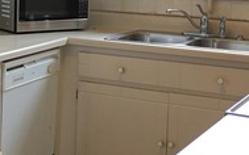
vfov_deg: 12.5
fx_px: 706
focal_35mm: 104
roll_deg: -1.2
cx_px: -14
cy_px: 38
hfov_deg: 19.3
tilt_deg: -7.9
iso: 40
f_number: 2.2
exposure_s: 1/30
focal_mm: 4.15
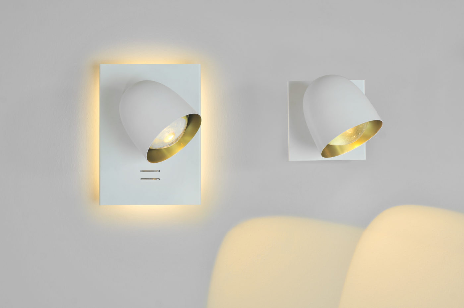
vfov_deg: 16.5
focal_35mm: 82
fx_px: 1062
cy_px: 154
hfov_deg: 24.6
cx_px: 232
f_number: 8
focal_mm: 55
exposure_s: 1/40
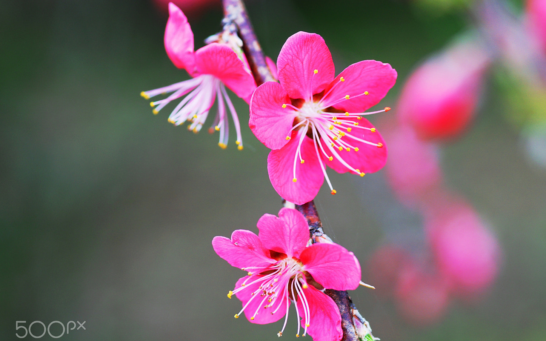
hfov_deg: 12.4
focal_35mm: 169
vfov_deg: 7.8
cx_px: 294
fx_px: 2514
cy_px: 178
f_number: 4
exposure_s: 1/200
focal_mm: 100
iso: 200
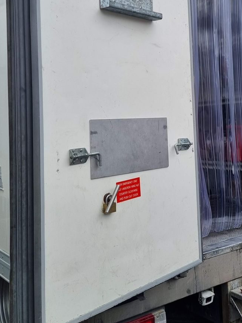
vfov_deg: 38.8
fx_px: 448
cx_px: 208
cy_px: 88
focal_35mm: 48
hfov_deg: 29.3
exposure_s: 1/1652
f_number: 1.8
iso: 50
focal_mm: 5.4
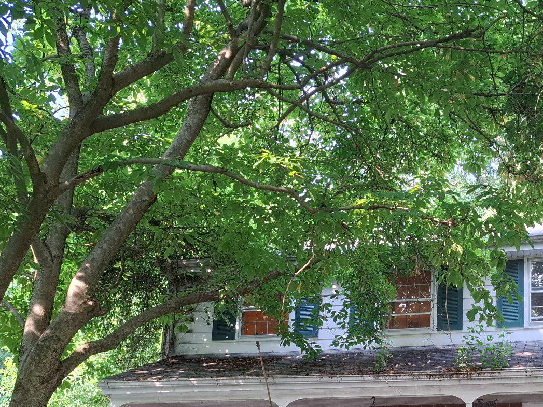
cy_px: 384
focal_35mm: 45
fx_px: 706
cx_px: 411
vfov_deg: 30.4
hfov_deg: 40.8
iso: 64
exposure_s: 1/120
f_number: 1.8
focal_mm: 5.54
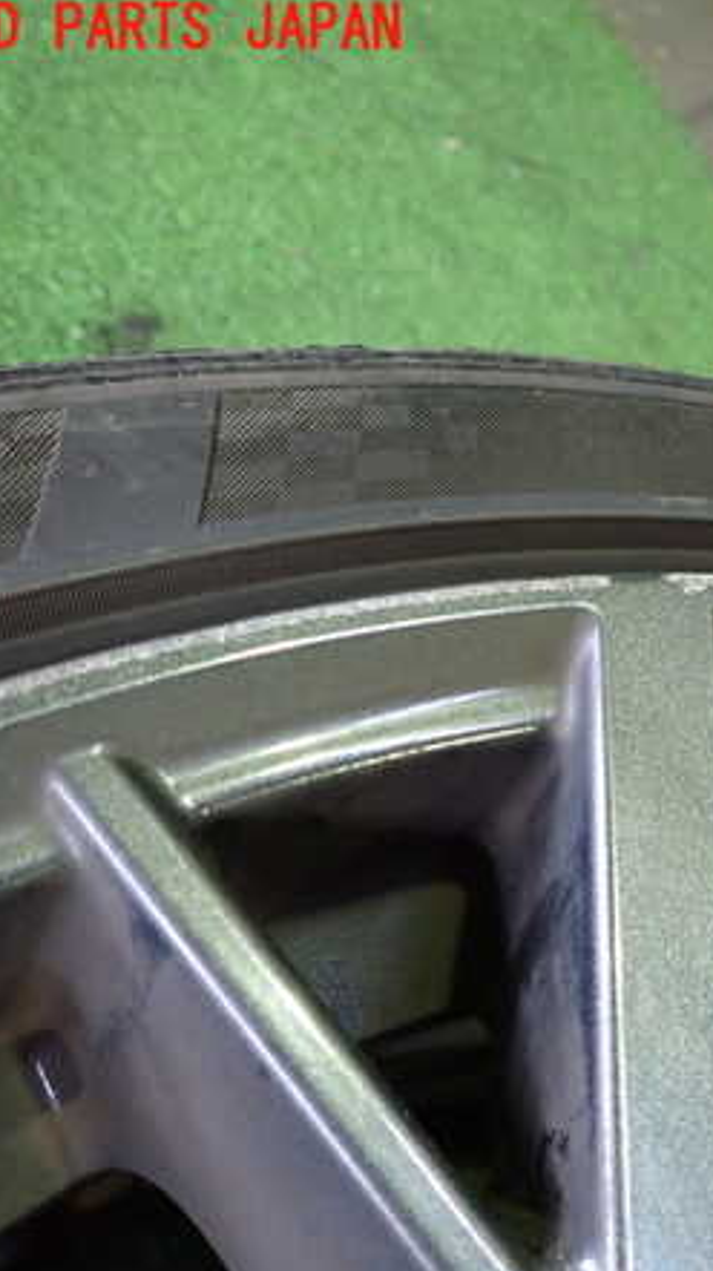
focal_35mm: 37
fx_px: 1246
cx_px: 742
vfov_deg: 54.0
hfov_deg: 29.4
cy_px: 641
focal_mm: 4.5
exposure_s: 1/30
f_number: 2
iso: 640
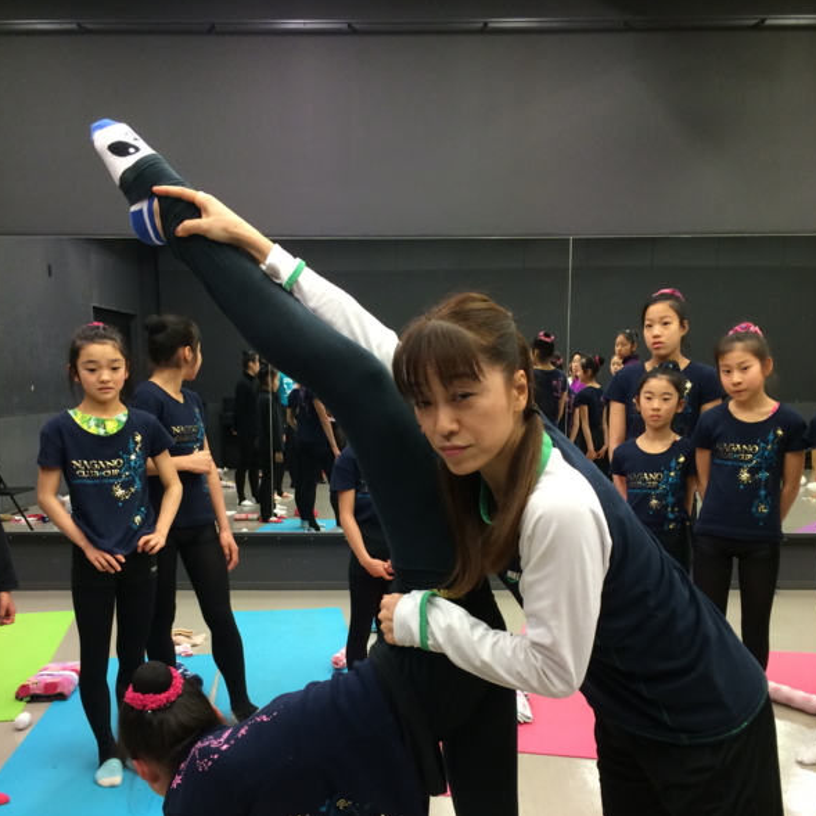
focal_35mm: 36
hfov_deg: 46.0
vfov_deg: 45.6
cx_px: 409
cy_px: 514
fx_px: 960
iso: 100
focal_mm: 4.12
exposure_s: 1/30
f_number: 2.2
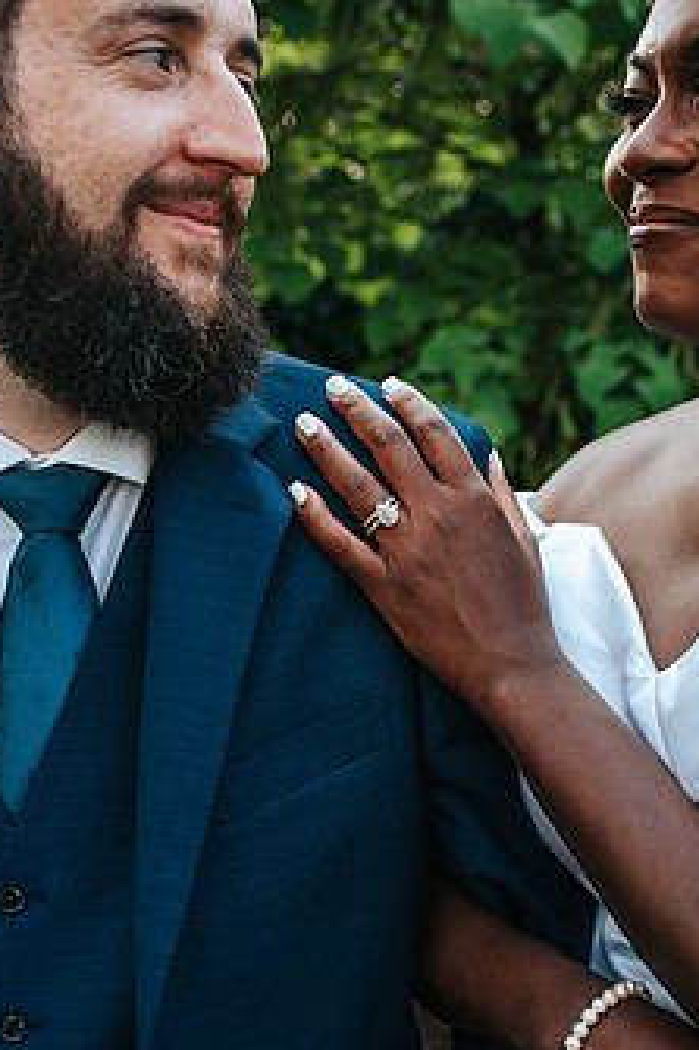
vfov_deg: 41.7
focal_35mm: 47
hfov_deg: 28.5
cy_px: 630
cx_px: 423
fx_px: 1370
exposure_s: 1/1000
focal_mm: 35
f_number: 4
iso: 1000
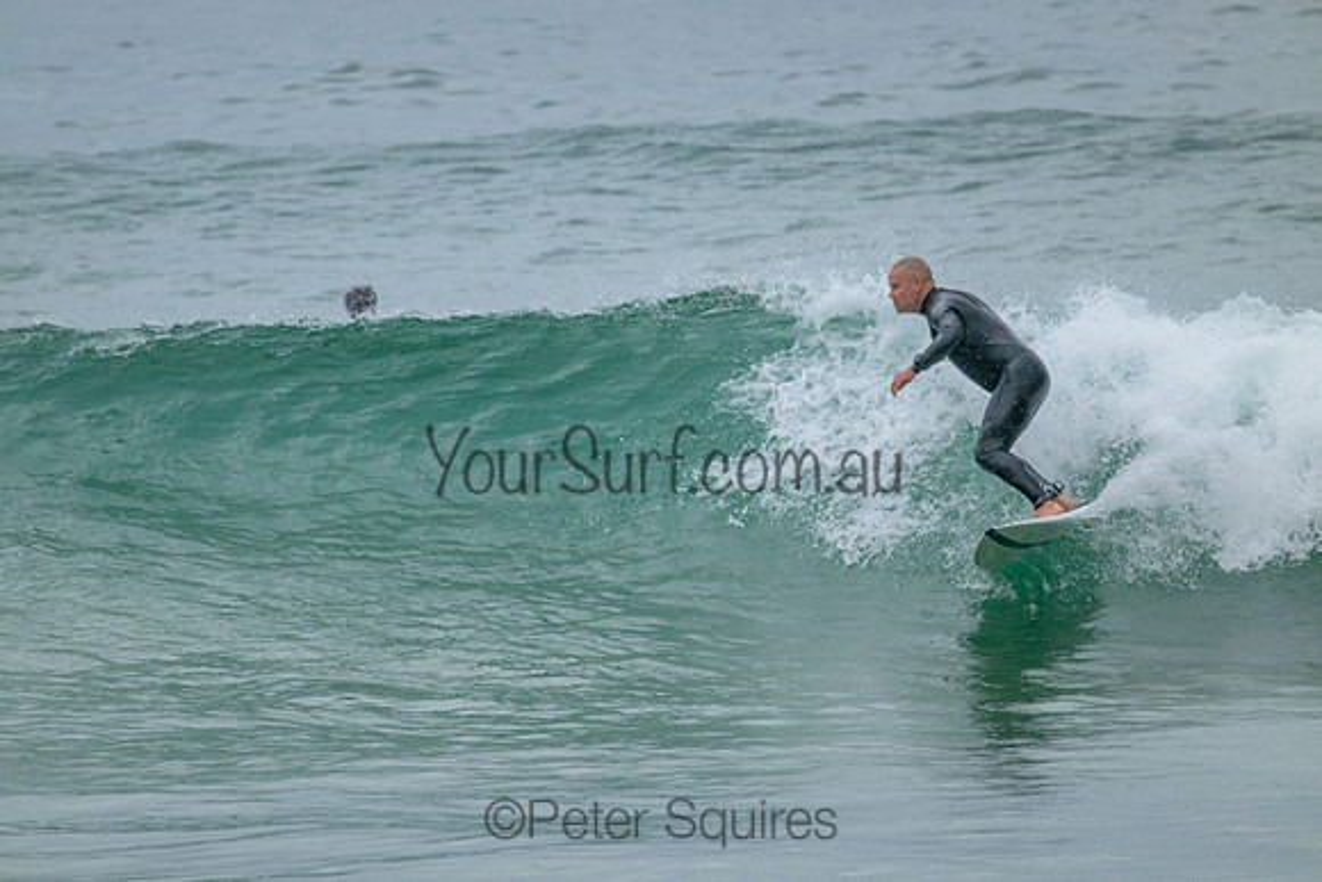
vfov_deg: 1.7
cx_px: 661
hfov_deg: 2.6
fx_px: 29383
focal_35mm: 800
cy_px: 441
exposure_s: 1/1600
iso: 3600
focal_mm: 800
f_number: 11
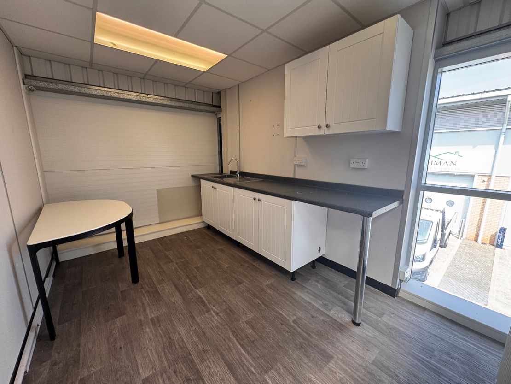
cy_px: 192
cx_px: 256
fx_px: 207
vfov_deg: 85.7
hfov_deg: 102.1
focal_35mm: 14
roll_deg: +0.2
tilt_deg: -10.4
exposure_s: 1/100
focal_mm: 2.22
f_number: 2.2
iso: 125
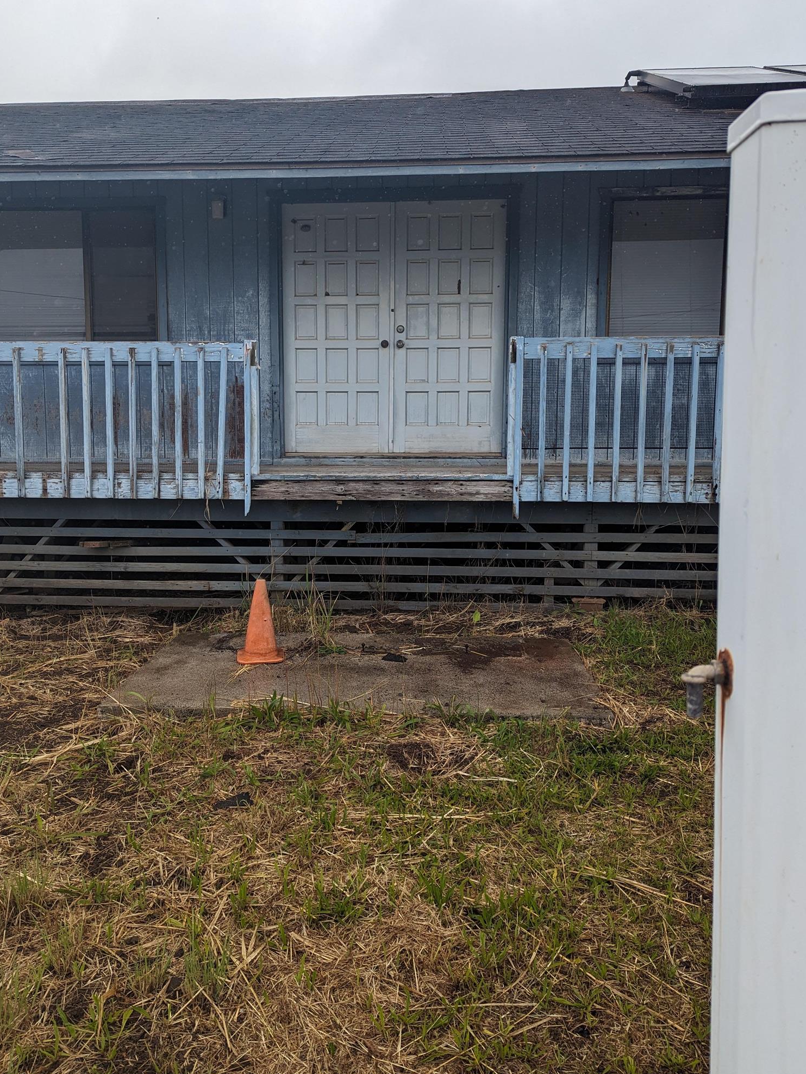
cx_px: 374
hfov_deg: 49.7
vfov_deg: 63.4
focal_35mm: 28
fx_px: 869
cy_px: 499
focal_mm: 6.81
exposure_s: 1/3058
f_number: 1.85
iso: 48
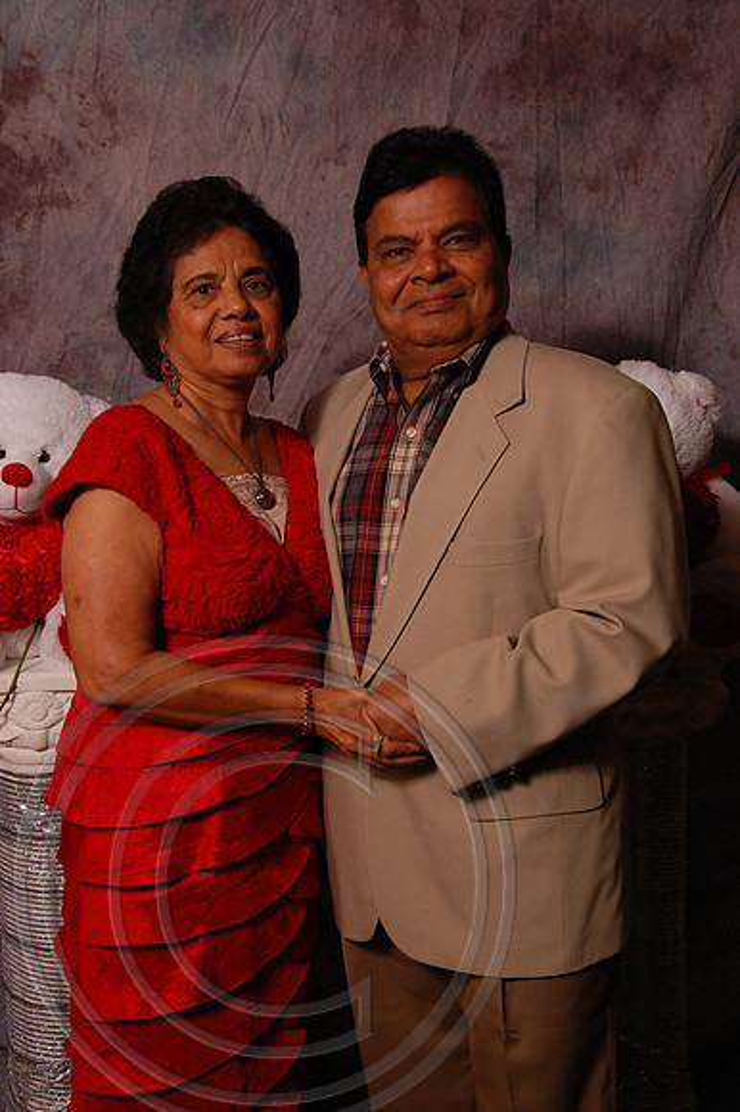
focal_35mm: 51
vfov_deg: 38.9
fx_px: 1574
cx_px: 370
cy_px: 556
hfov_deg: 26.5
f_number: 5.6
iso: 400
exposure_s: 1/200
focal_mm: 34
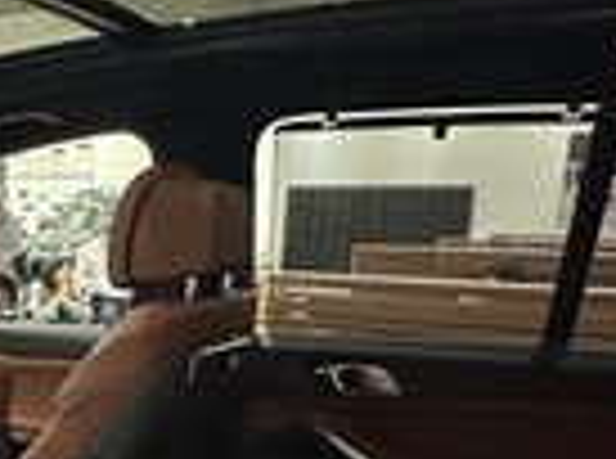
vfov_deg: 33.0
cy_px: 423
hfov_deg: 40.0
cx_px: -9
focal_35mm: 41
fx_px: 728
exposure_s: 1/35
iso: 1250
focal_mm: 2.22
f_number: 2.2
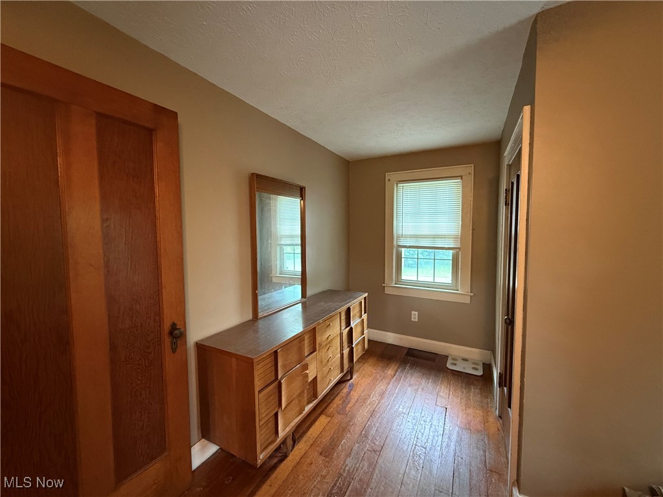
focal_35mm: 14
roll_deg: +0.3
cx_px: 332
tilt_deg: -2.7
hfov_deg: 102.1
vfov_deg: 85.7
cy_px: 248
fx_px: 268
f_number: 2.2
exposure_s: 1/60
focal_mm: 2.22
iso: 640
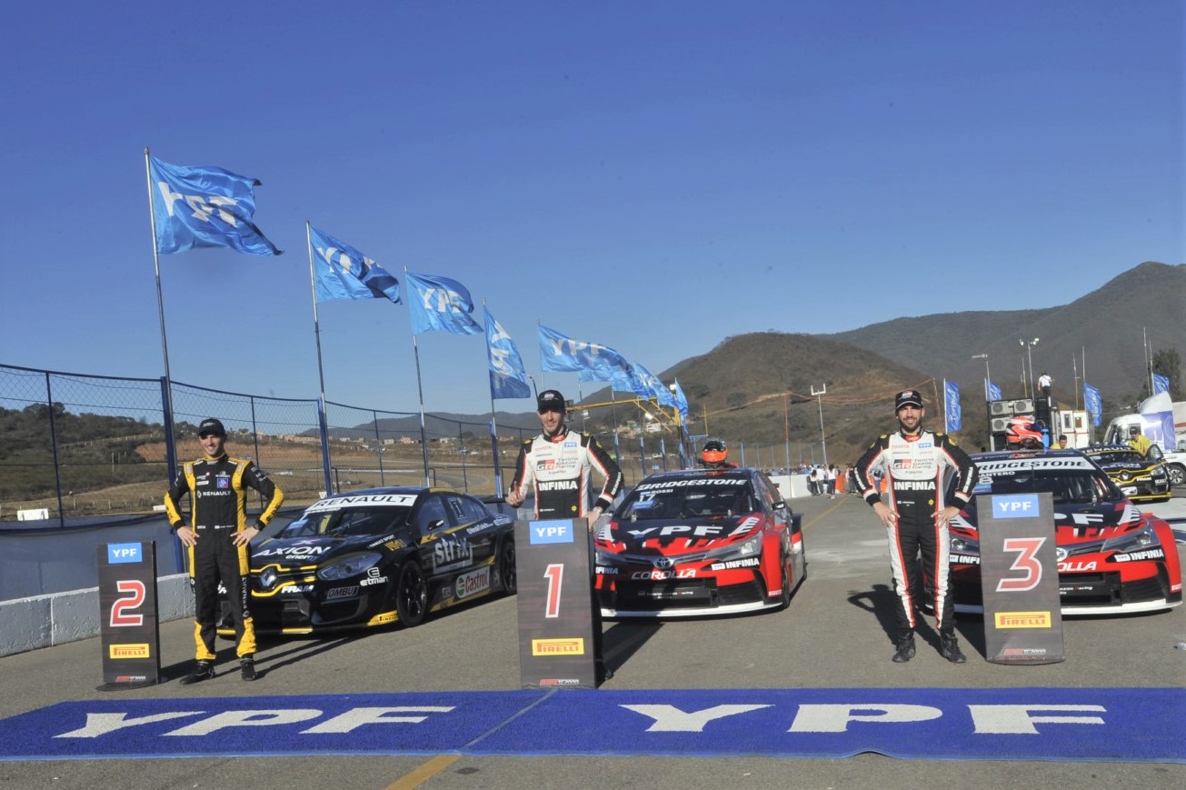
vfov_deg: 53.1
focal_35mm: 24
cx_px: 593
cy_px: 395
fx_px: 790
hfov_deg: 73.8
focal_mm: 24
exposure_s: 1/250
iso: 400
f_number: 18
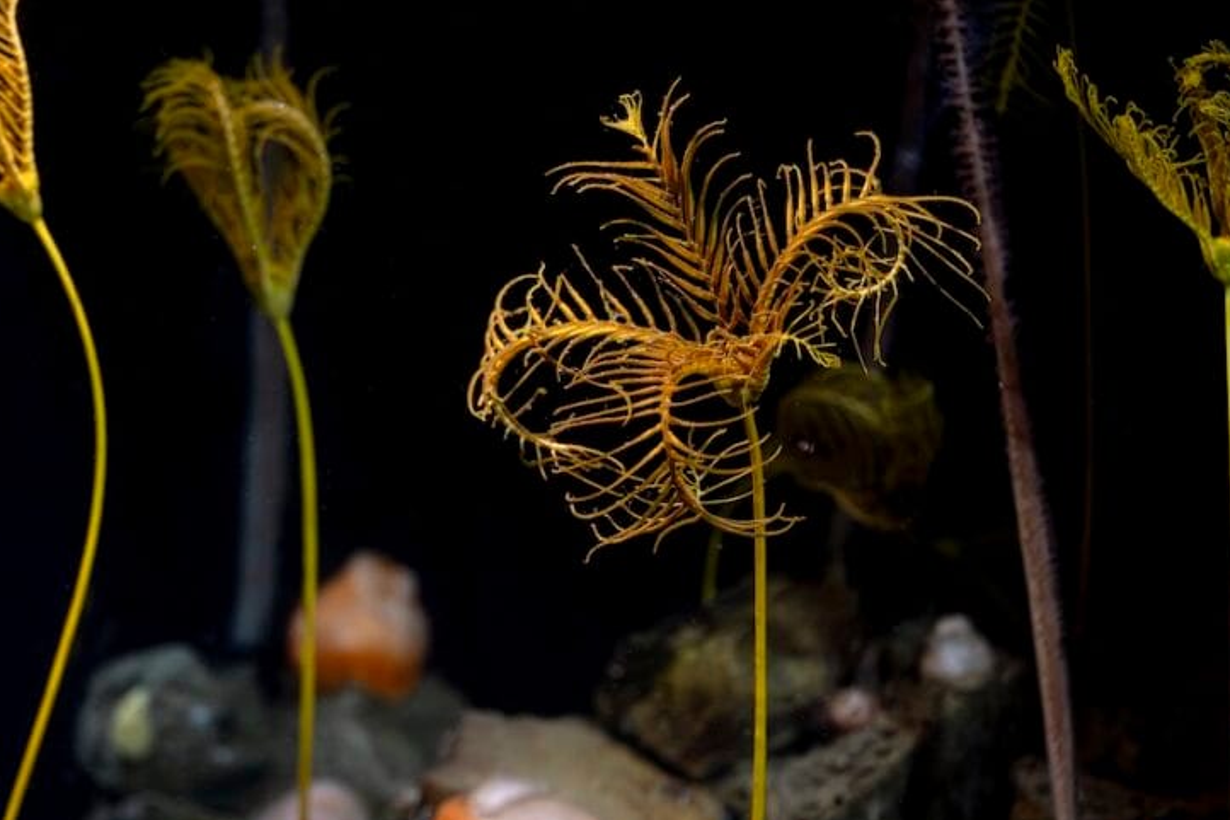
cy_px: 471
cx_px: 463
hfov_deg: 13.8
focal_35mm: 149
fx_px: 5089
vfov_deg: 9.2
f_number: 2.8
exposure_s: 1/13
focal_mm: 105
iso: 1600
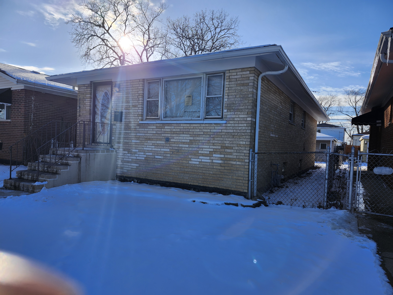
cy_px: 148
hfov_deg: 73.9
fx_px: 261
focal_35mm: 23
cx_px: 196
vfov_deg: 58.9
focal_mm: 5.54
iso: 25
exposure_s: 1/1654
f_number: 1.8
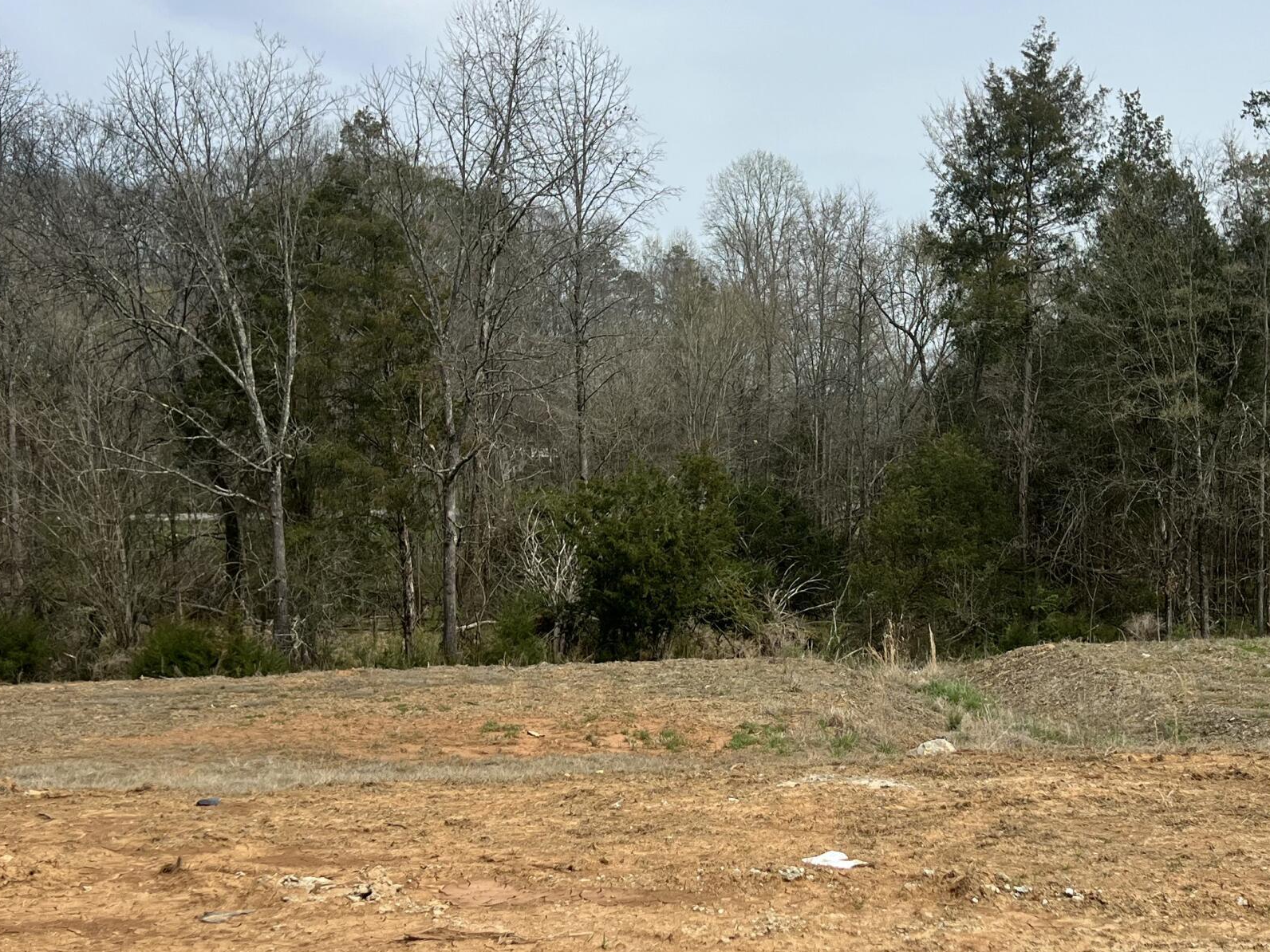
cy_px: 629
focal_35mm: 49
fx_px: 1798
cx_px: 818
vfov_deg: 29.5
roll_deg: +0.0
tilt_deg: -6.9
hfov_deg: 38.6
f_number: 1.5
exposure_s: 1/4444
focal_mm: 5.7
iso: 50
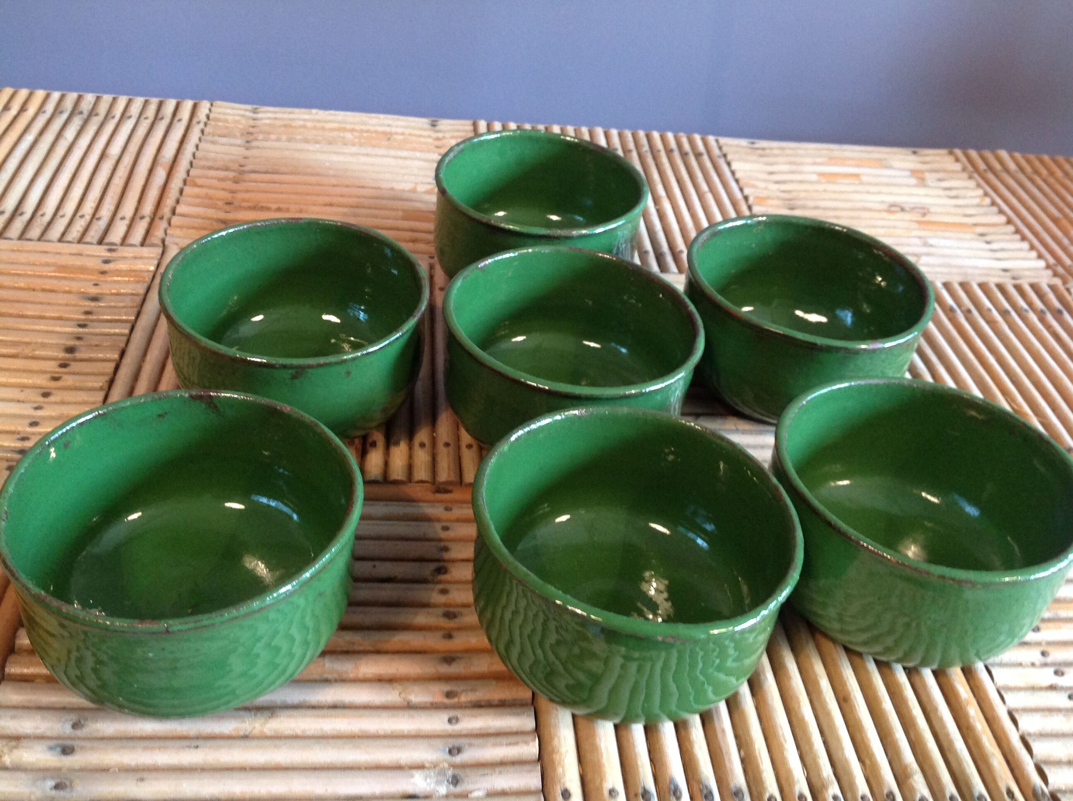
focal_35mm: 35
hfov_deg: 52.7
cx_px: 536
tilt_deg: -37.2
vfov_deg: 40.6
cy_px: 400
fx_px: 1083
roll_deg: -7.4
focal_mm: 4.28
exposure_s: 1/17
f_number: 2.4
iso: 200
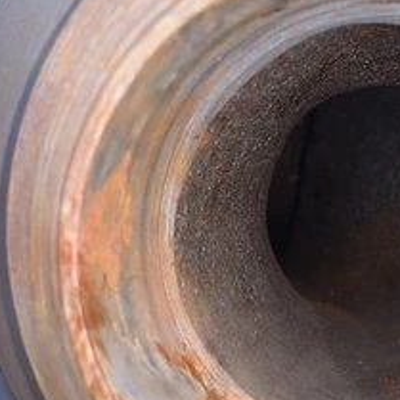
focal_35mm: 44
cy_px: 235
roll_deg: -5.5
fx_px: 575
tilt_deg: -13.8
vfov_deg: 38.2
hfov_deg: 35.5
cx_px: 377
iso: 25
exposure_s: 1/7
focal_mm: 4.25
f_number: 1.8
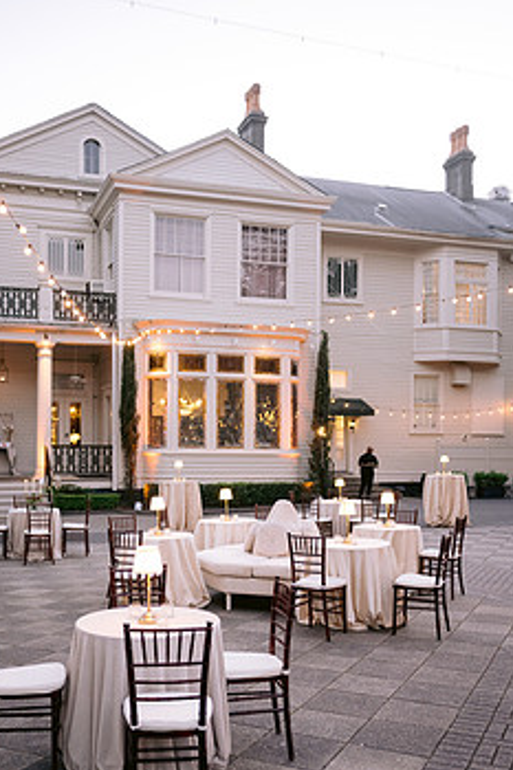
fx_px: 770
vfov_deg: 52.9
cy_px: 453
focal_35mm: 36
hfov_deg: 36.7
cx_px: 198
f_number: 2.8
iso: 1250
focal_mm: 28
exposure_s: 1/80
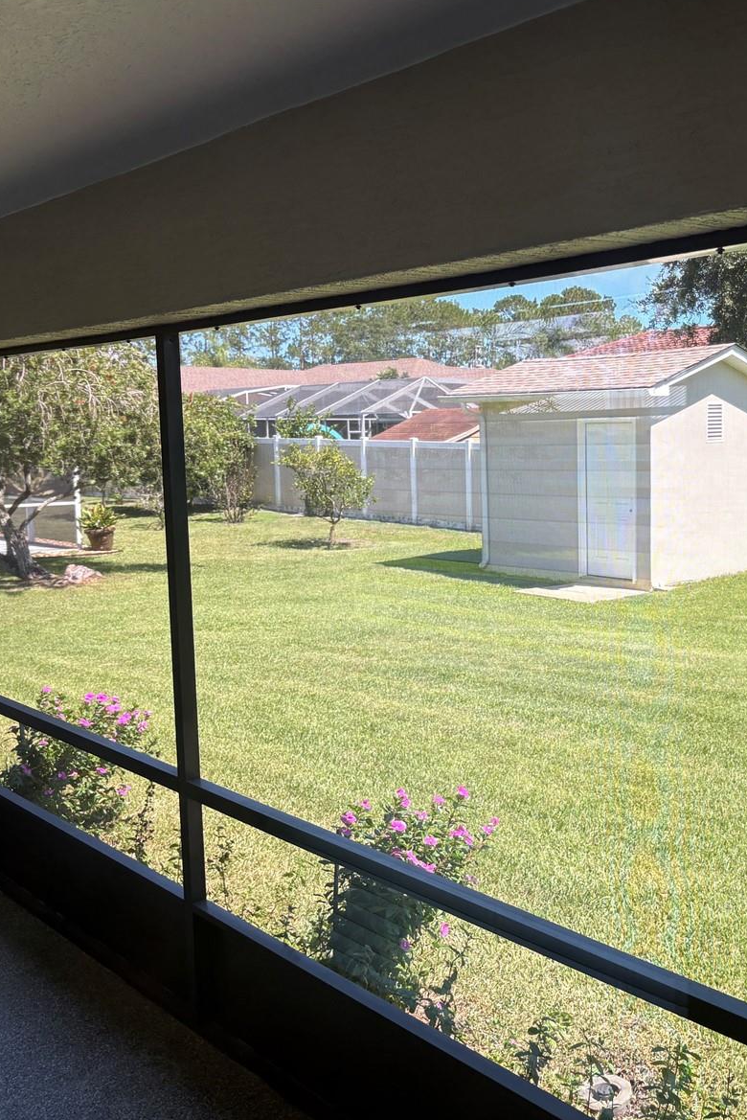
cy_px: 561
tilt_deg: -5.2
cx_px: 576
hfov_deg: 35.0
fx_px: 1151
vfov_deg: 51.9
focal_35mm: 37
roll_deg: +0.9
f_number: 1.6
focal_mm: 5.96
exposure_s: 1/641
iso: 50
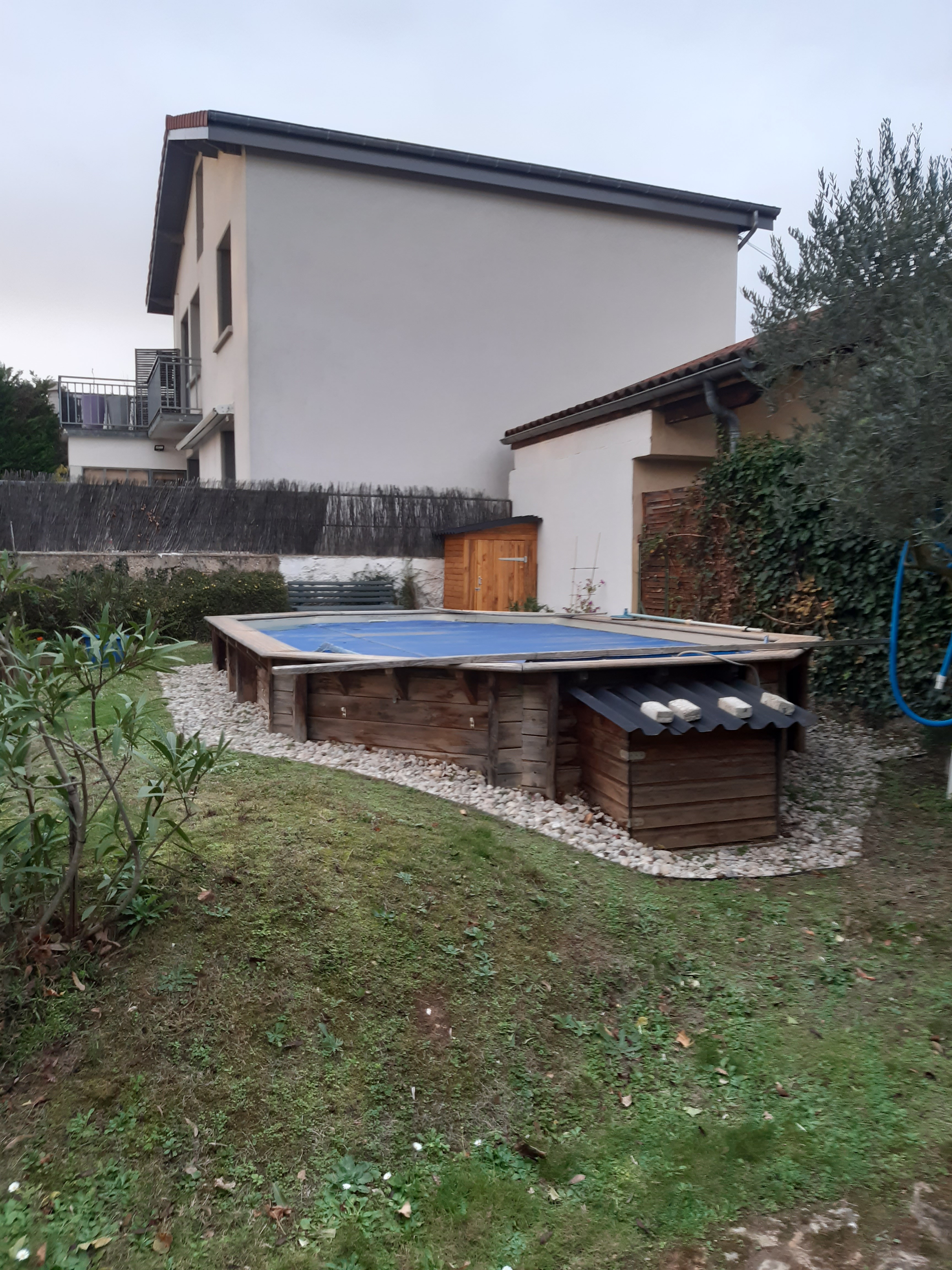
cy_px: 635
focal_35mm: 26
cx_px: 476
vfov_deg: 67.3
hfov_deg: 53.1
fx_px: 953
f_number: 1.7
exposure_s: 1/50
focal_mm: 3.92
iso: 100
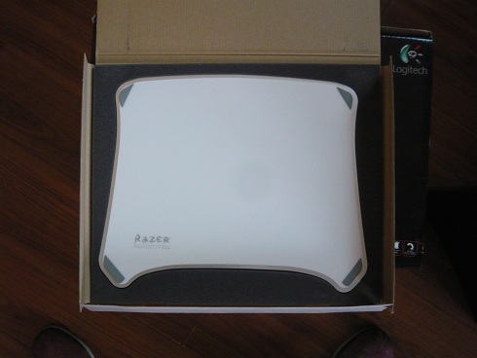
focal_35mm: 32
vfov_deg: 44.2
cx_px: 238
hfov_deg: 56.8
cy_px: 179
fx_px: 441
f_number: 3
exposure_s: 1/60
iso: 400
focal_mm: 5.2
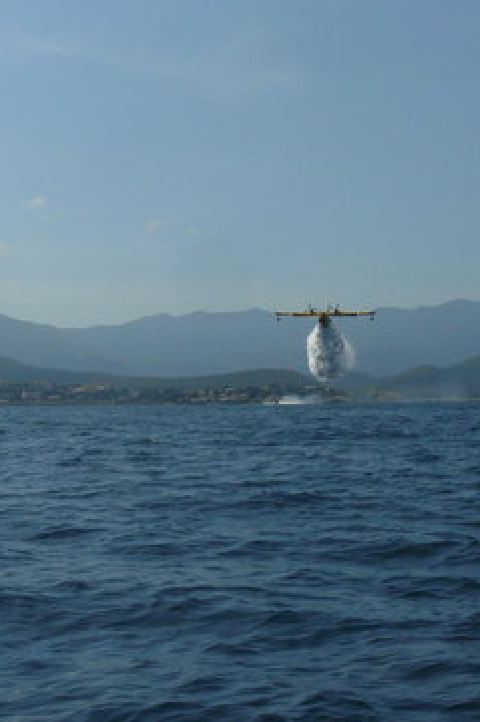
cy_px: 248
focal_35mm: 73
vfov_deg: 27.6
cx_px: 116
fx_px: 1461
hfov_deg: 18.5
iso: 100
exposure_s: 1/640
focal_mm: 6
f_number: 8
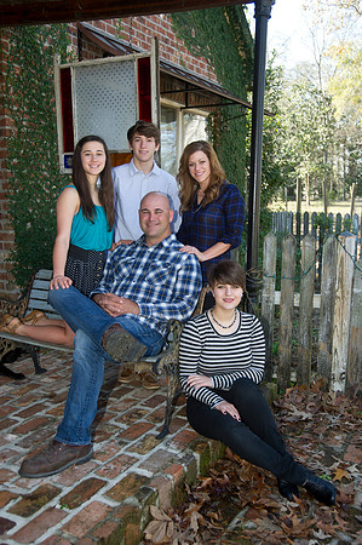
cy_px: 272
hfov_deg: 35.0
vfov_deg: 50.7
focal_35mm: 38
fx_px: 574
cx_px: 181
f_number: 6.3
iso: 400
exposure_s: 1/125
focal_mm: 38
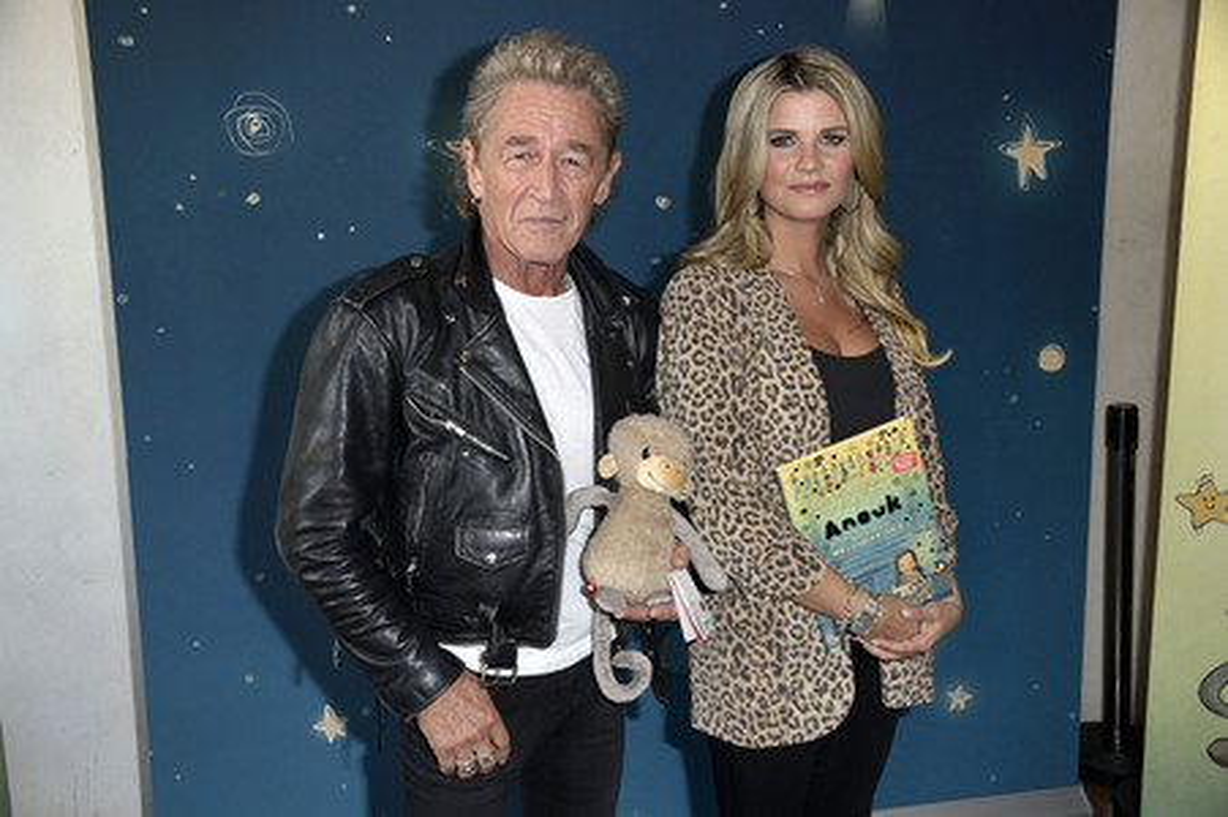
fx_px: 1295
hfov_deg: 50.7
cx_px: 614
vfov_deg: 35.0
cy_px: 408
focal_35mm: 38
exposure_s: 1/250
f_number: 5
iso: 1000
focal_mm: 38
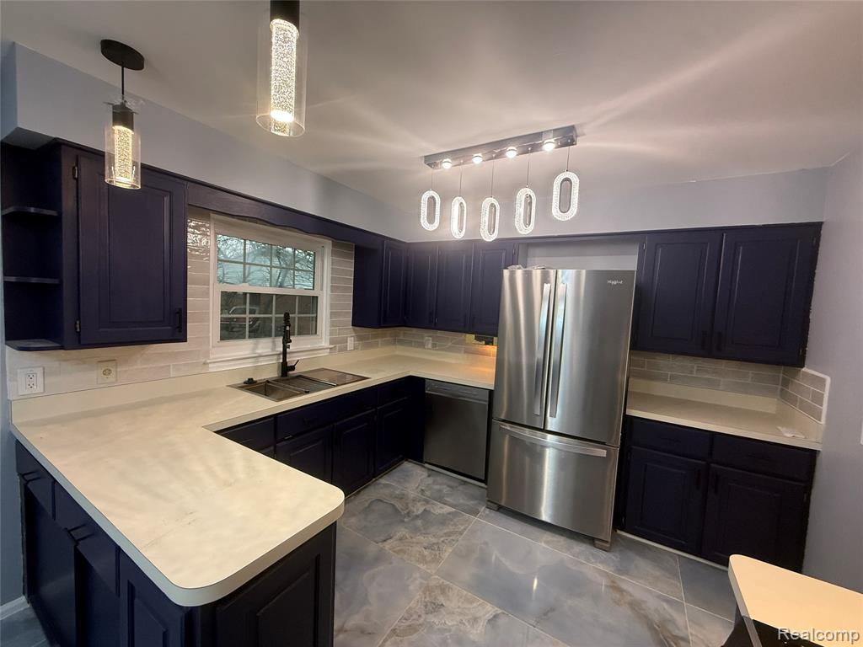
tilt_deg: -3.4
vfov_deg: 85.7
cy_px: 324
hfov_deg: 102.1
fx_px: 349
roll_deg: -3.1
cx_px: 432
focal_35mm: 14
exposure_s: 1/129
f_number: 2.2
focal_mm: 2.22
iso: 320
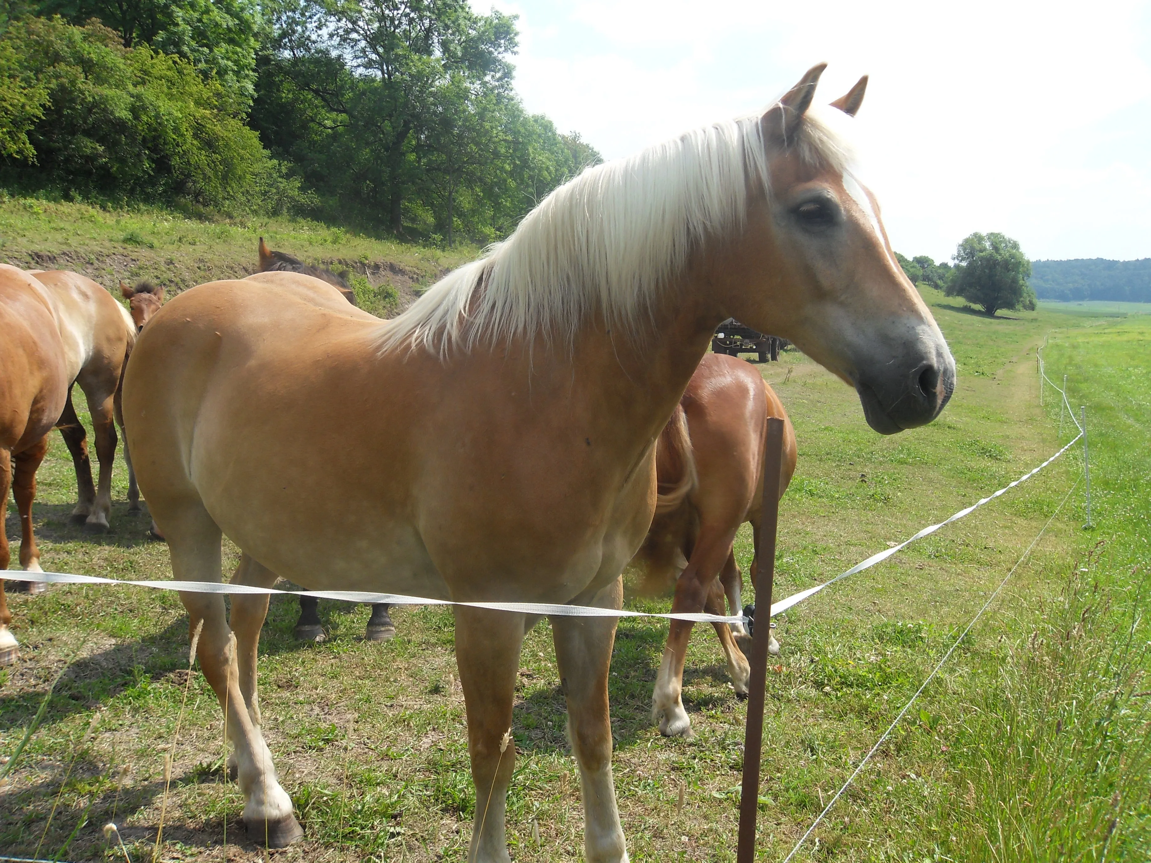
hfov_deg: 52.6
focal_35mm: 35
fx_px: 1164
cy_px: 432
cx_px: 576
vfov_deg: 40.7
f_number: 8.2
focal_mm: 6.3
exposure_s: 1/125
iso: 80
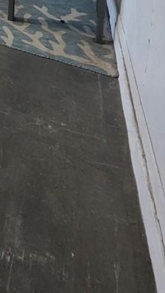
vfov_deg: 30.9
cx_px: -146
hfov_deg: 19.5
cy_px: -127
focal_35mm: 42
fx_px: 326
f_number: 1.9
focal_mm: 2.2
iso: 400
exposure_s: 1/60
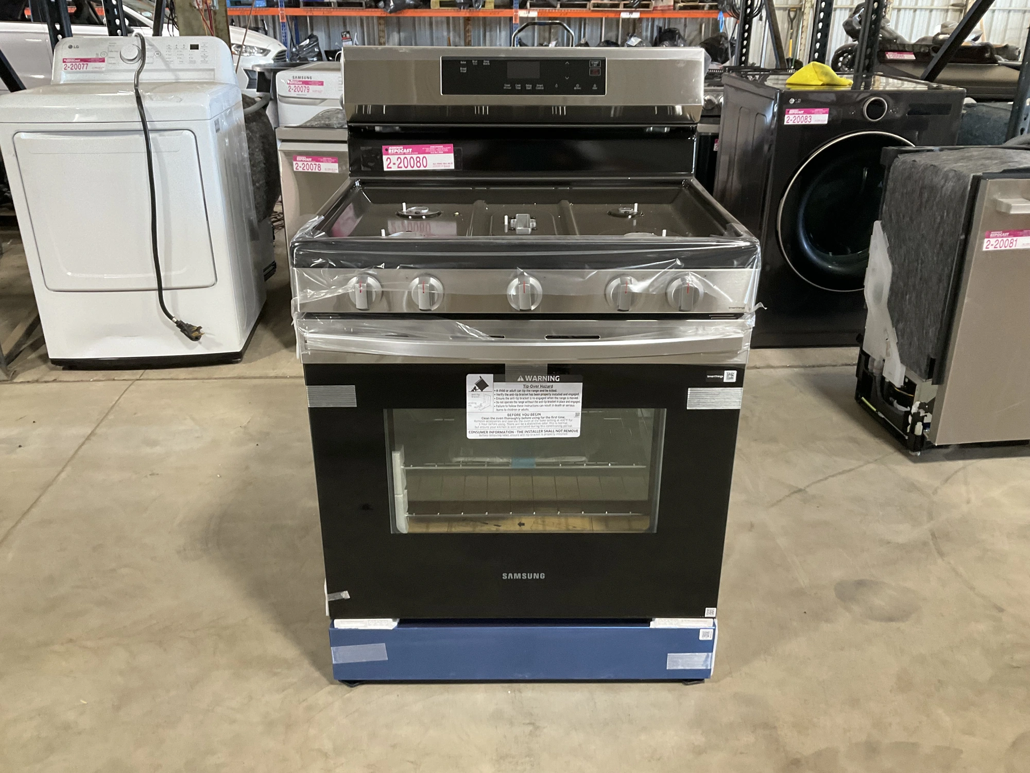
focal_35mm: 29
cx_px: 515
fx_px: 863
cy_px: 386
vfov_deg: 48.2
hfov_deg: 61.7
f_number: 1.8
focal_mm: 3
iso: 160
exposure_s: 1/60
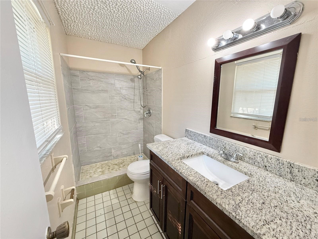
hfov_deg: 102.1
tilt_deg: -9.1
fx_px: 129
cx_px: 159
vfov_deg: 85.7
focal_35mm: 14
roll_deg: -0.3
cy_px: 120
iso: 200
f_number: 2.2
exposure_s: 1/60
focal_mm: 2.22
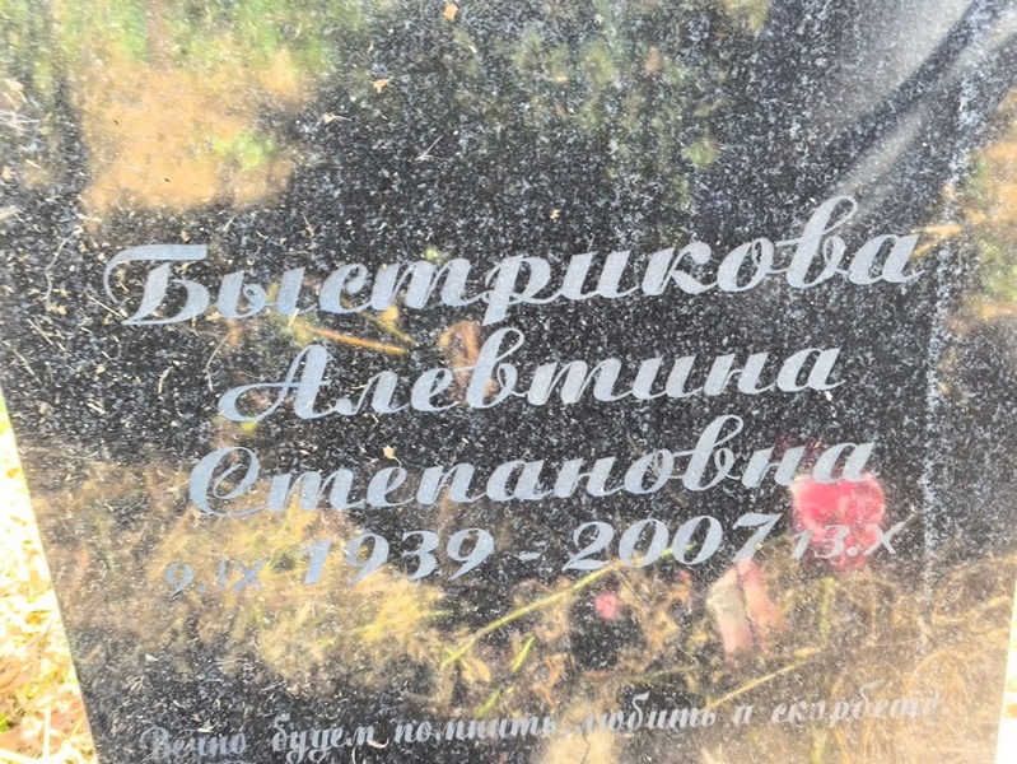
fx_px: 1470
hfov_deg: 38.2
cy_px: 382
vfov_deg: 29.1
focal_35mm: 50
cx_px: 508
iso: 100
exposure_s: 1/120
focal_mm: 4.71
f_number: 1.7
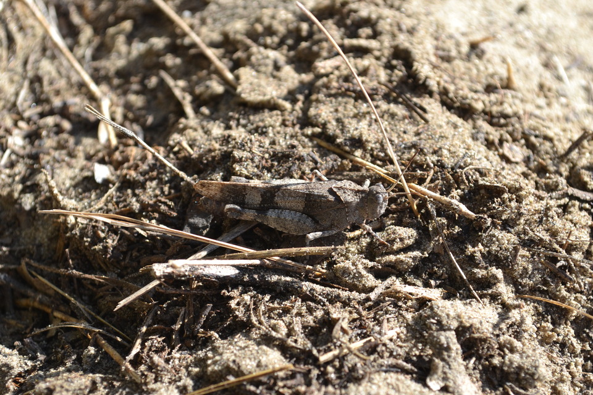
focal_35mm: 82
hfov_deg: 24.6
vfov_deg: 16.6
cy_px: 198
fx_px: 1359
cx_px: 296
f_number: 8
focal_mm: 55
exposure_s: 1/125
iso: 180
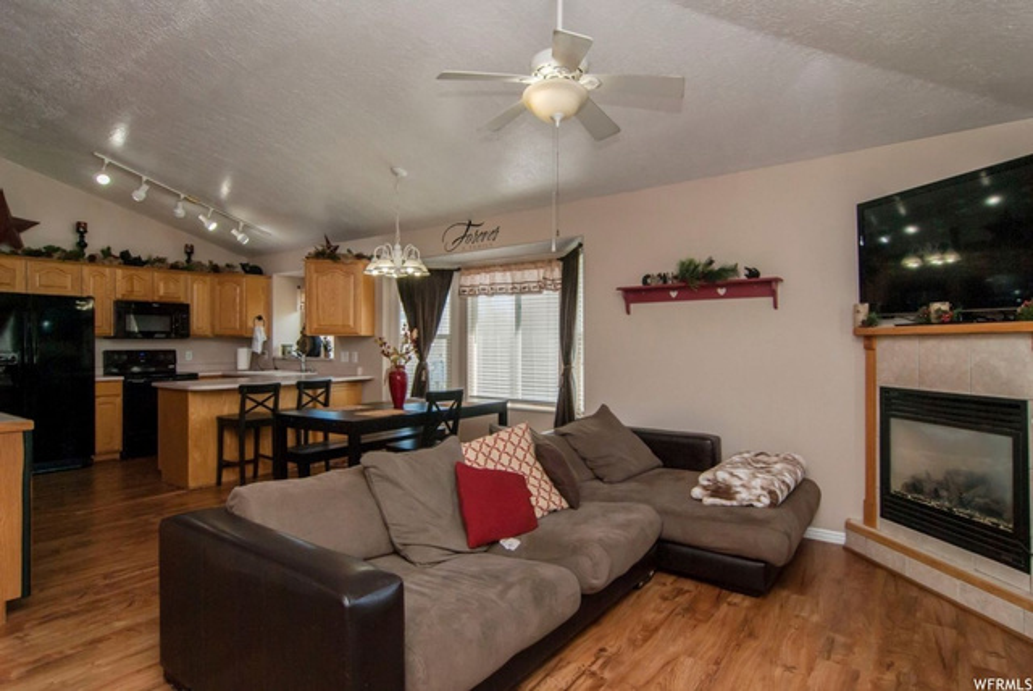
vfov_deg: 67.5
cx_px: 516
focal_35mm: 18
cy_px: 346
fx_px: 517
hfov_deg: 89.9
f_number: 7.1
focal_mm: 12
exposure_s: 1/200
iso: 200
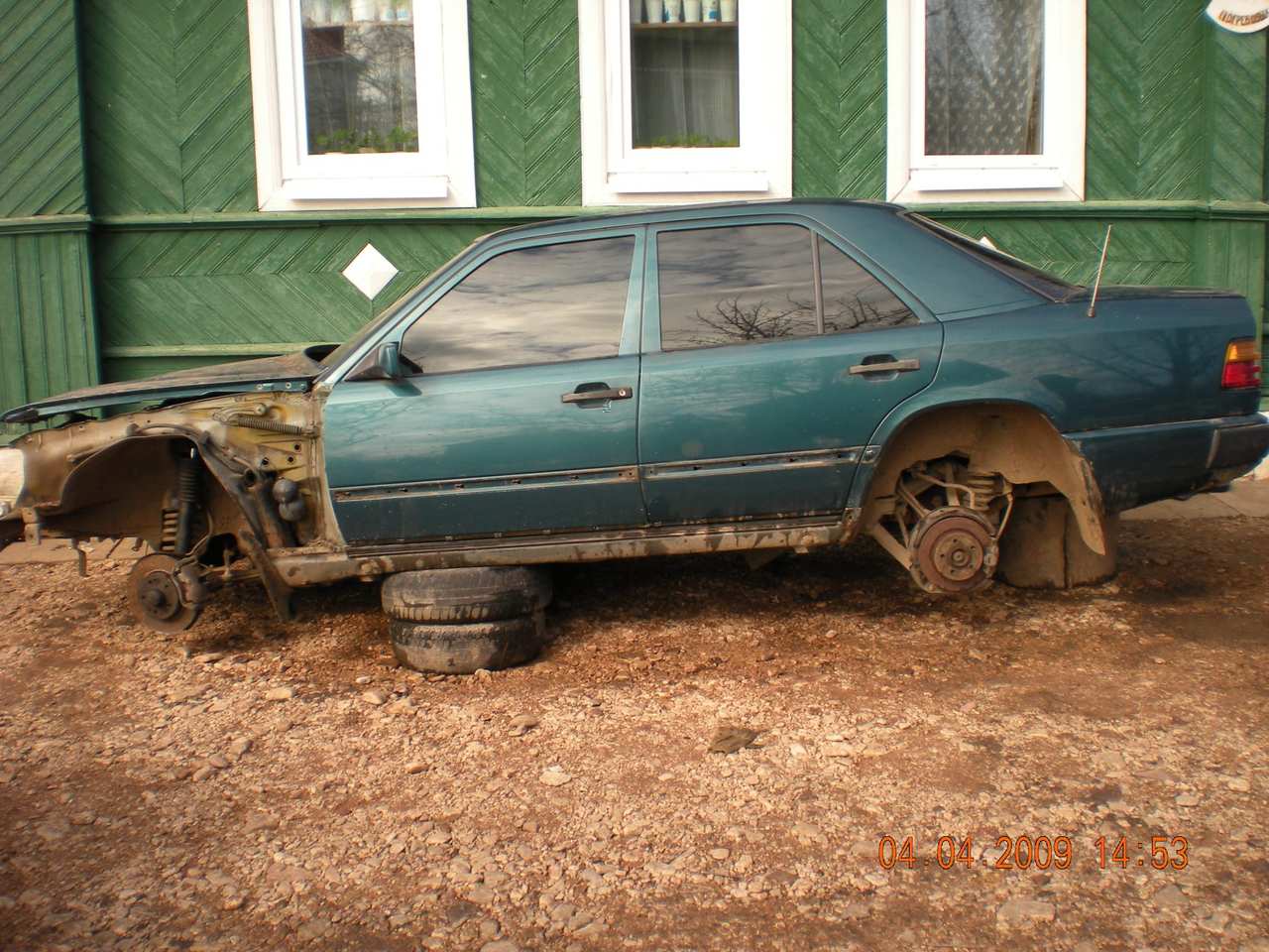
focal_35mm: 38
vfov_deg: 37.7
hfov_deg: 49.0
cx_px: 634
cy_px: 476
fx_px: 1393
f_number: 4.6
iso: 64
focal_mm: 6.3
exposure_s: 1/160
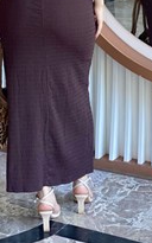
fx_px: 736
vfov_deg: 18.3
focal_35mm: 111
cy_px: 7
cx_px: 88
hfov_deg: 11.8
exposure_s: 1/122
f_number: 2
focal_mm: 6
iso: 200
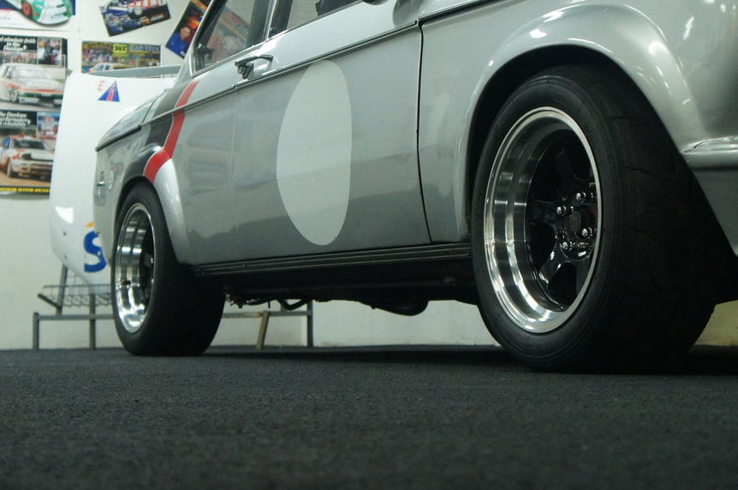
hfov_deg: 25.9
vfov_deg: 17.4
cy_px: 145
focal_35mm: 78
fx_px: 1597
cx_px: 272
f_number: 4
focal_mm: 28
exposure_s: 1/60
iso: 1600
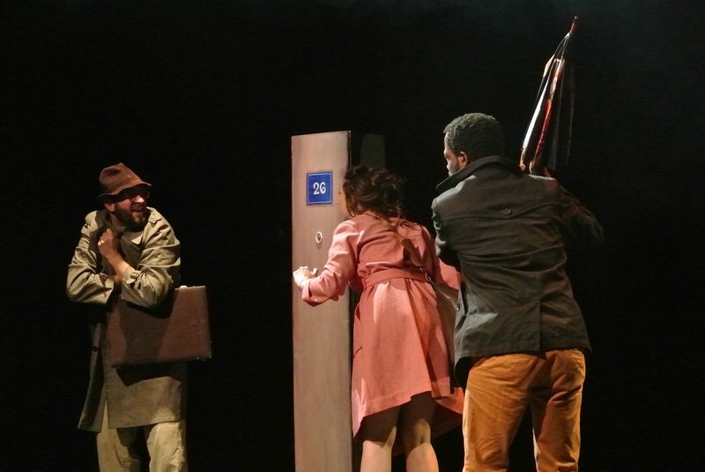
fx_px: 2097
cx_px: 352
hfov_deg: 19.1
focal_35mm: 107
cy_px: 236
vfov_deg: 12.8
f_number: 4
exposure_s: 1/100
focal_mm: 39.8
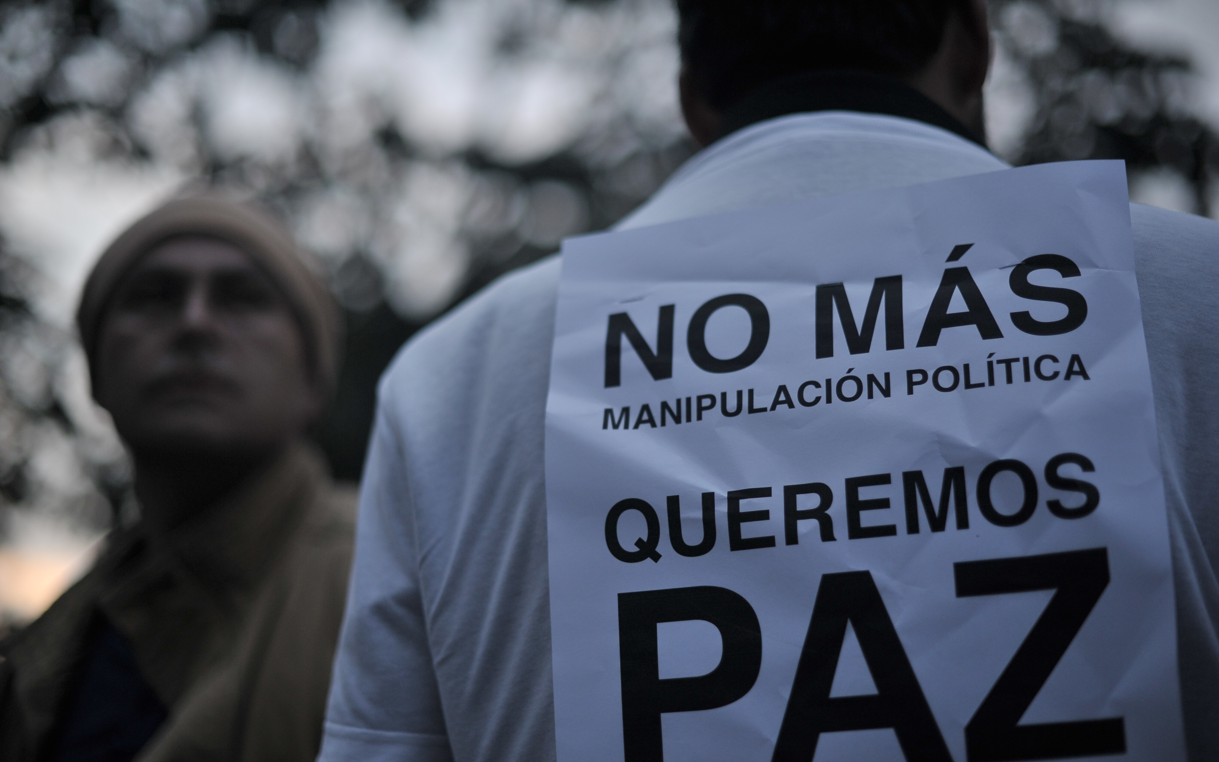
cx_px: 609
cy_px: 403
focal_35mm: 51
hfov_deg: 39.6
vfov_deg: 25.3
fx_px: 1694
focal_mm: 50
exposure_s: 1/800
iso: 500
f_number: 1.8
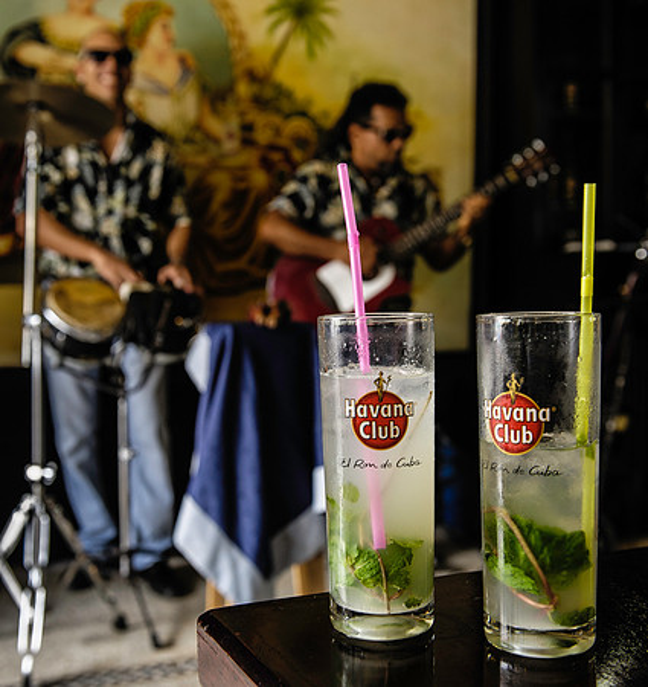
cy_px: 344
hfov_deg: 35.8
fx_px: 1002
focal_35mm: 46
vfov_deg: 37.8
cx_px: 298
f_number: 5
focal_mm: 35
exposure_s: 1/40
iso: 500
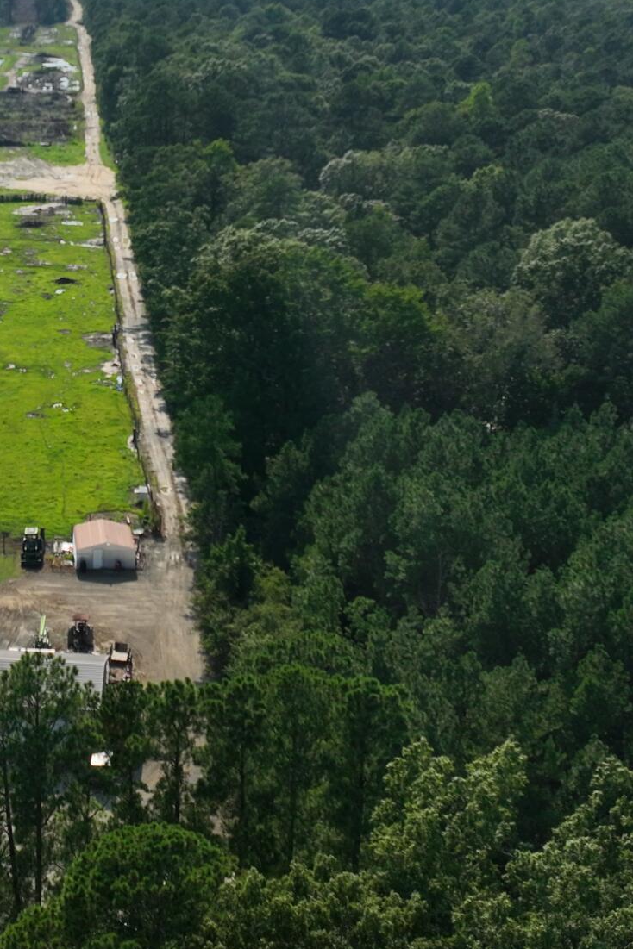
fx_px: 1793
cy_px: 314
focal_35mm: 68
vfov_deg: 29.4
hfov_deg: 19.5
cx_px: 23
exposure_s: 1/5000
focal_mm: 12.29
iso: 200
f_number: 2.8
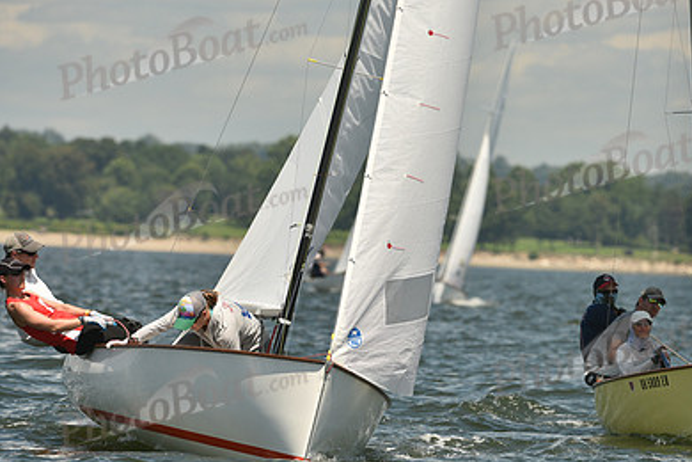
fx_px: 8284
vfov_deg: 3.2
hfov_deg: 4.8
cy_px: 285
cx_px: 401
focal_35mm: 431
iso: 250
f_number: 6.3
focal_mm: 290
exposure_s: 1/1600
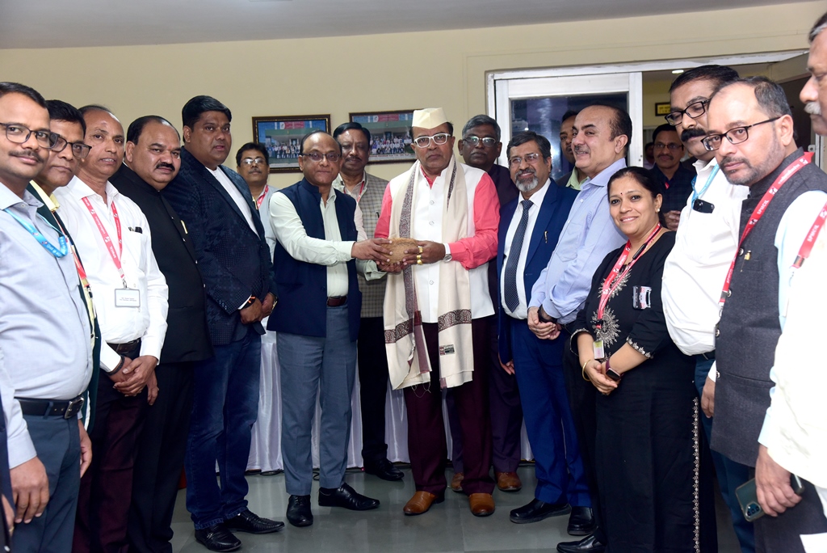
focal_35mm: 50
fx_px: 1149
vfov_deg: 27.0
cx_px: 414
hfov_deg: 39.6
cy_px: 276
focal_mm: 50
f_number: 5.6
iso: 1600
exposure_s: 1/125
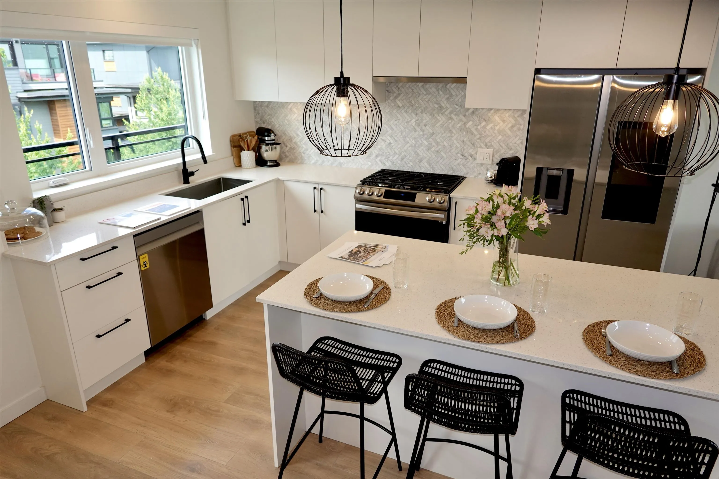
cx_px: 360
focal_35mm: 24
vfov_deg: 53.1
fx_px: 479
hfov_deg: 73.7
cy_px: 240
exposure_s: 1/100
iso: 100
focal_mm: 9
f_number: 2.8
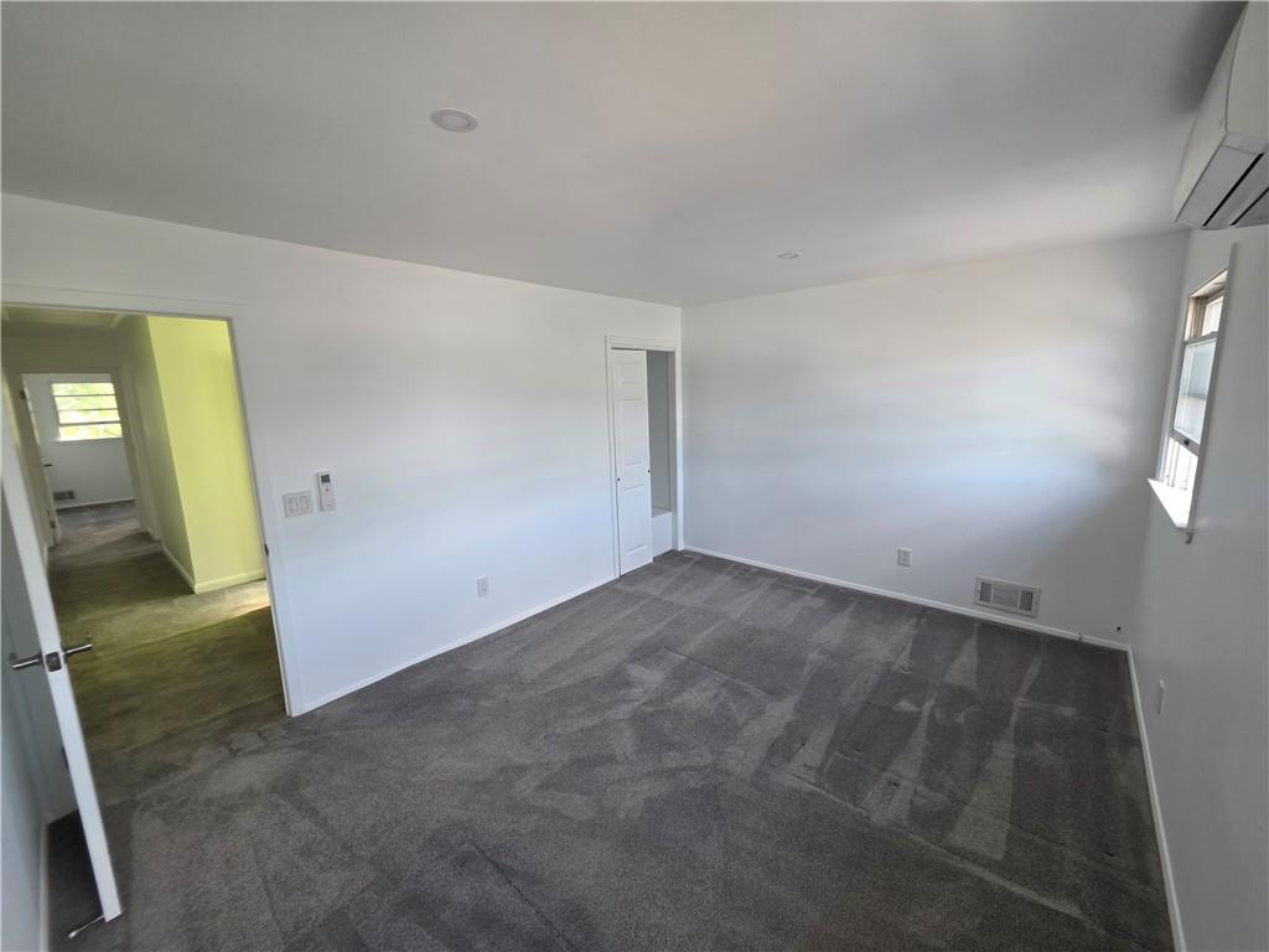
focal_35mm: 13
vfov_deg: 89.9
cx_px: 634
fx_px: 477
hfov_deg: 106.2
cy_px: 476
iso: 160
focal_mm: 2.2
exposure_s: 1/120
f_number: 1.9
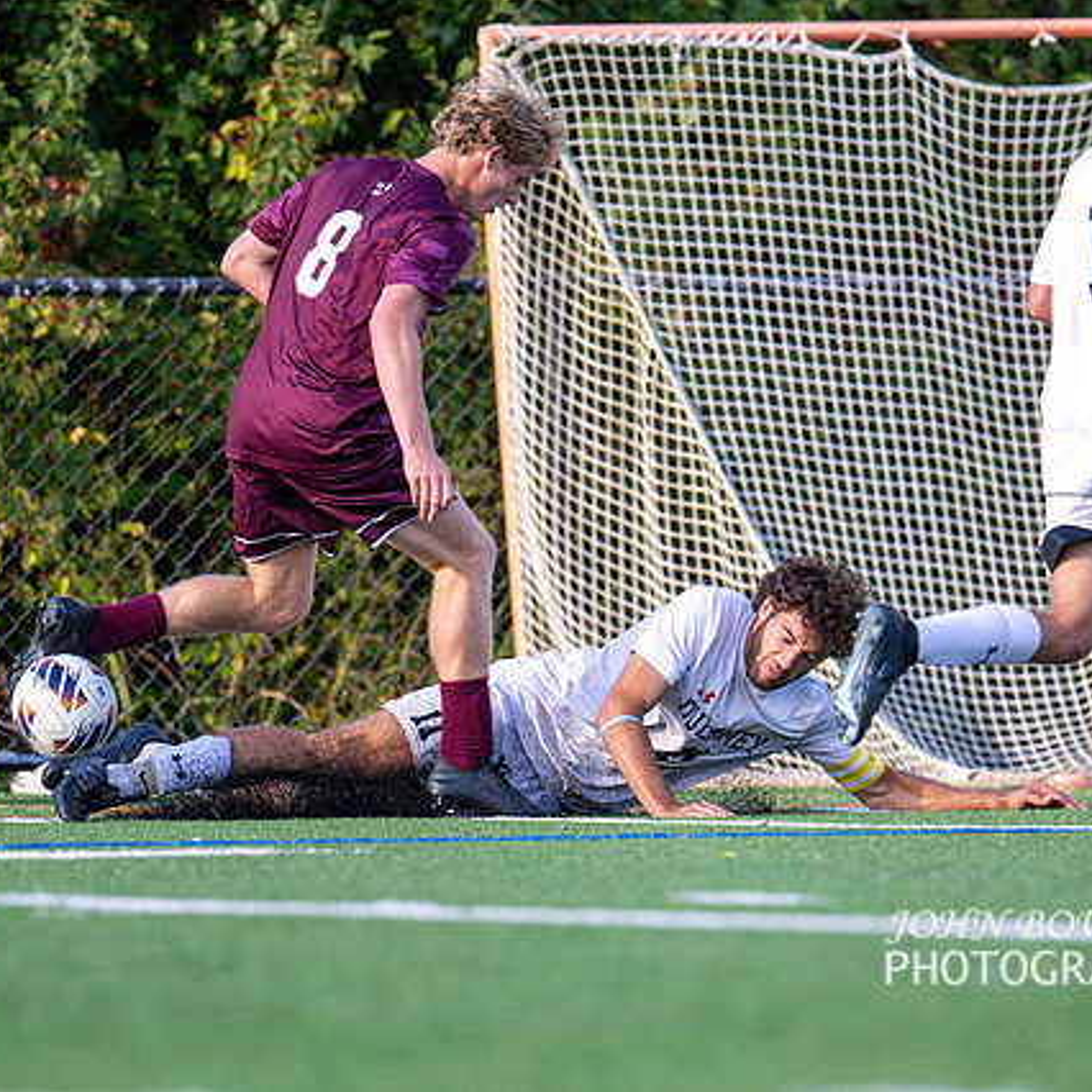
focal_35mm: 787
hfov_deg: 2.2
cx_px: 689
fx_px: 28088
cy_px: 803
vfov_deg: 2.2
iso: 1400
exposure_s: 1/2500
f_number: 4.5
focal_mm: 400
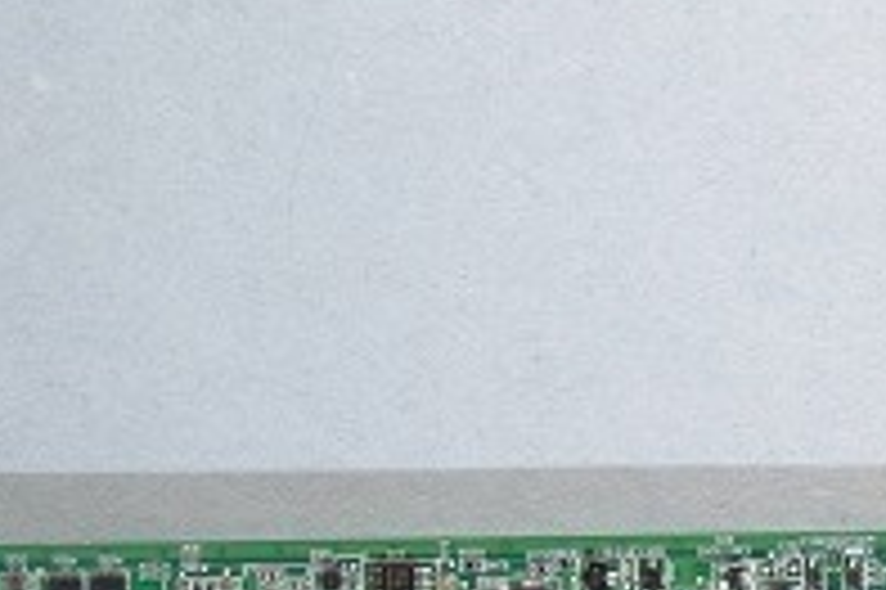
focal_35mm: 143
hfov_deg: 13.3
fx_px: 3514
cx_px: 1448
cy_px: 991
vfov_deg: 9.2
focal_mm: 25
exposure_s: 1/6
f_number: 8
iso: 100
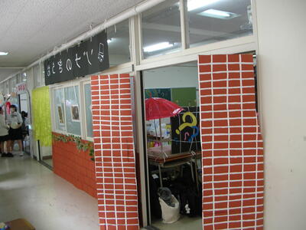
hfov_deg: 52.6
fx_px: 309
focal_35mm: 35
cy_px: 115
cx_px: 153
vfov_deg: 40.7
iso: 50
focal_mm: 5.8
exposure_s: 1/16.5
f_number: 2.8
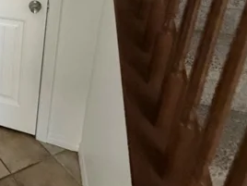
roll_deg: +0.4
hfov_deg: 33.0
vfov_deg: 32.4
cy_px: -19
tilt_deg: -16.1
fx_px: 278
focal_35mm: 39
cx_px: -85
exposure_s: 1/60
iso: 500
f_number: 2.2
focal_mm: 2.22
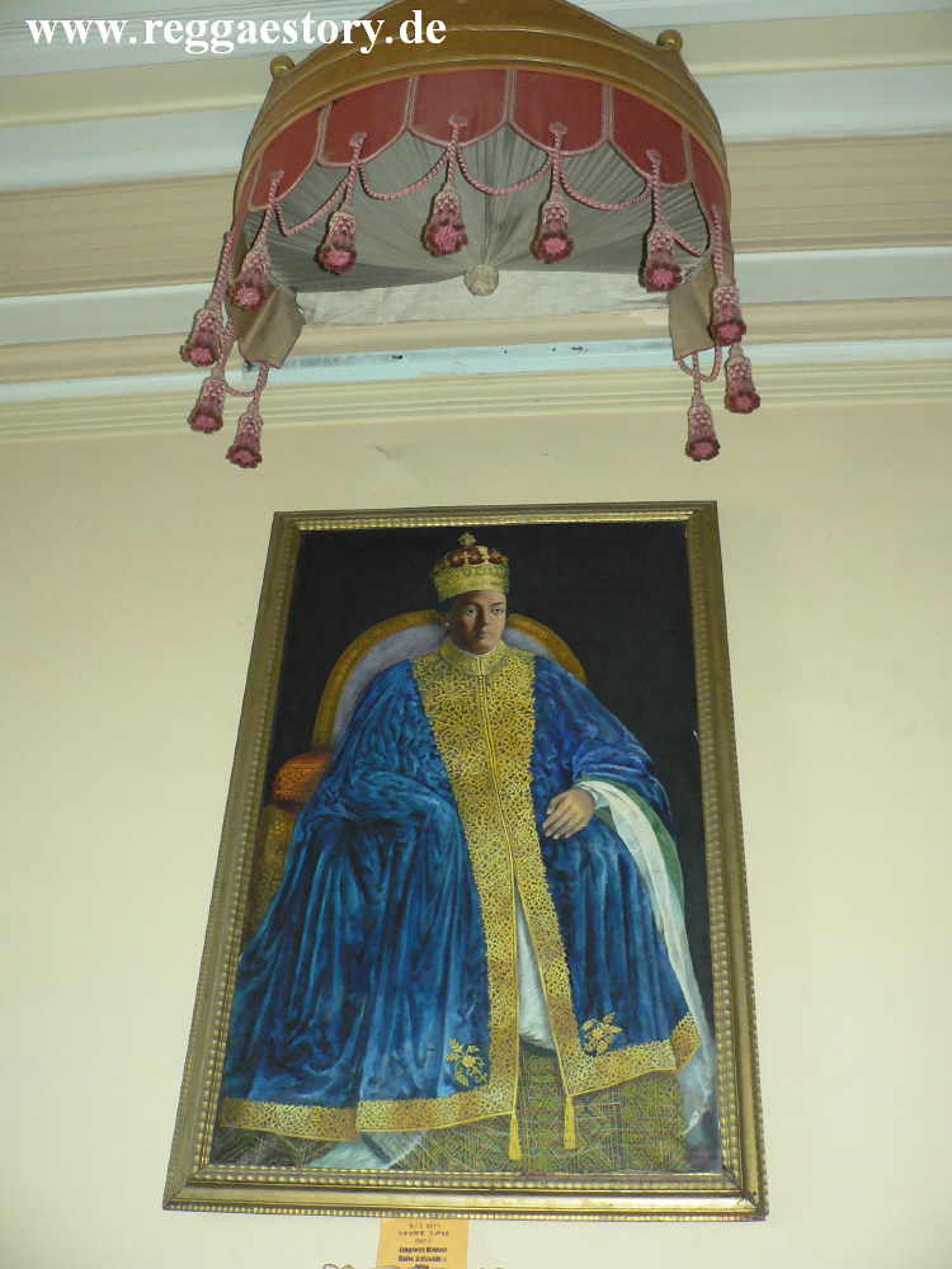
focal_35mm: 35
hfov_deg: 40.7
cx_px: 476
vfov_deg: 52.6
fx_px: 1283
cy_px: 634
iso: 300
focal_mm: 6
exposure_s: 1/60
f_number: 2.8
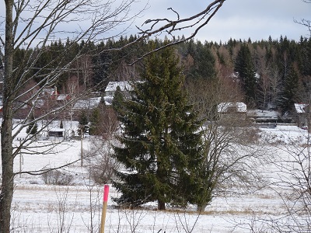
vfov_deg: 14.1
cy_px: 116
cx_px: 156
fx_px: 943
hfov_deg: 18.7
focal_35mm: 105
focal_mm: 17.97
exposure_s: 1/200
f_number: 5
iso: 80
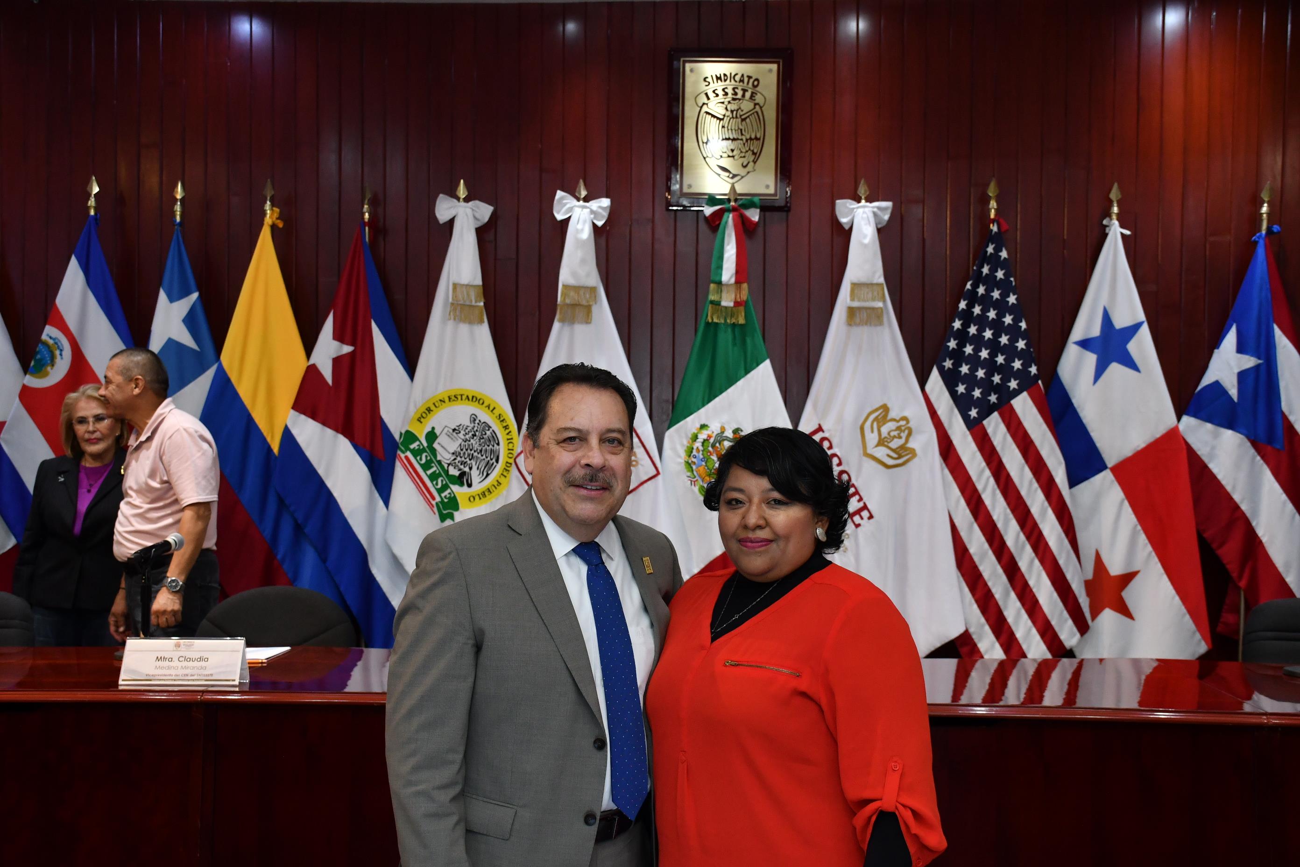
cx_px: 650
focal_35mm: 45
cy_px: 434
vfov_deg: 29.9
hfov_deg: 43.6
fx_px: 1625
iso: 1000
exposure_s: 1/100
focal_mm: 30
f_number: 5.6
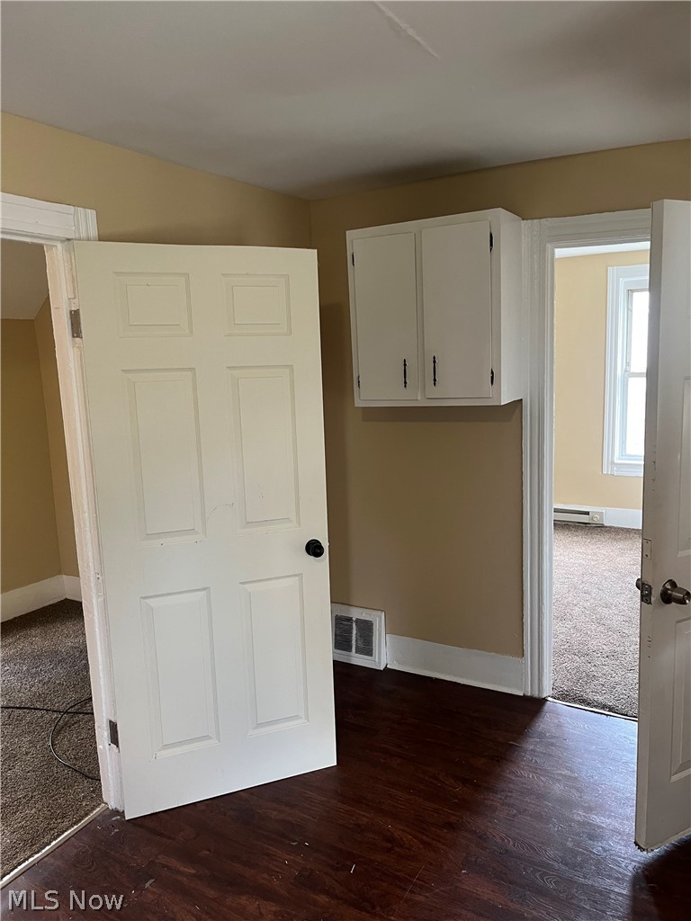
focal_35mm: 26
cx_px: 346
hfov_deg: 53.1
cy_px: 460
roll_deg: +2.2
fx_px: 692
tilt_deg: -8.4
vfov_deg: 67.3
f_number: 1.6
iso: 320
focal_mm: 5.1
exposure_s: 1/60
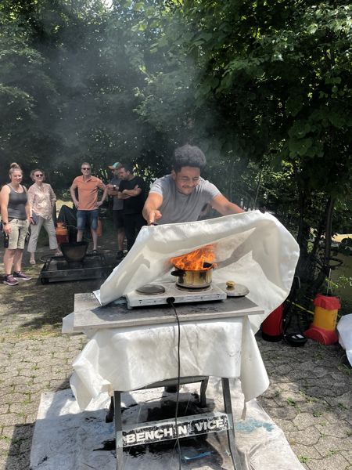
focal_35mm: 26
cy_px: 235
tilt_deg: -8.0
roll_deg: -1.9
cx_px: 176
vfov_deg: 67.3
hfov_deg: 53.1
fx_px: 353
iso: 50
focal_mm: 5.1
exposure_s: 1/2463
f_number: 1.6
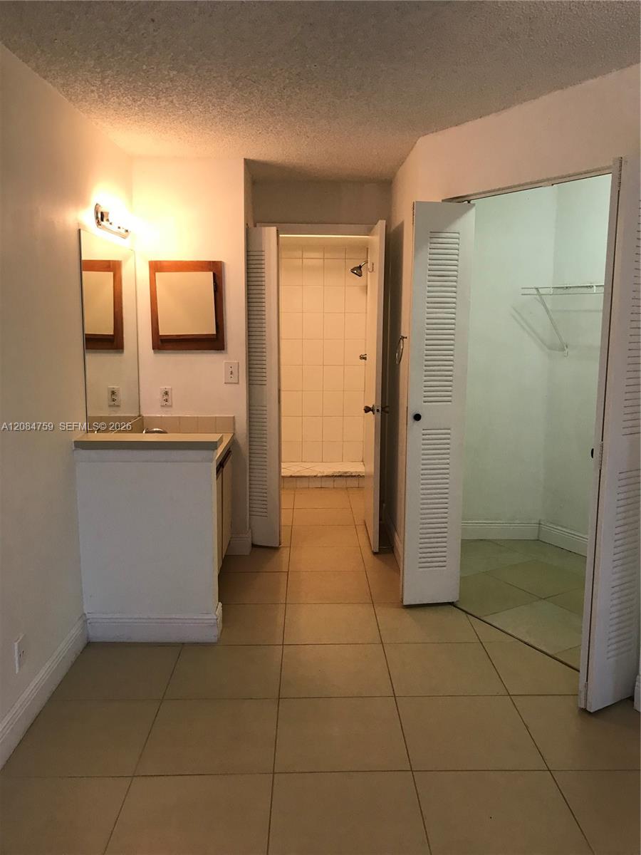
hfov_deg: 49.7
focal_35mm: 28
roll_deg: -1.3
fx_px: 691
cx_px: 320
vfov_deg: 63.4
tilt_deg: -8.3
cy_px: 428
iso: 40
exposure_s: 1/24
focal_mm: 3.99
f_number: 1.8
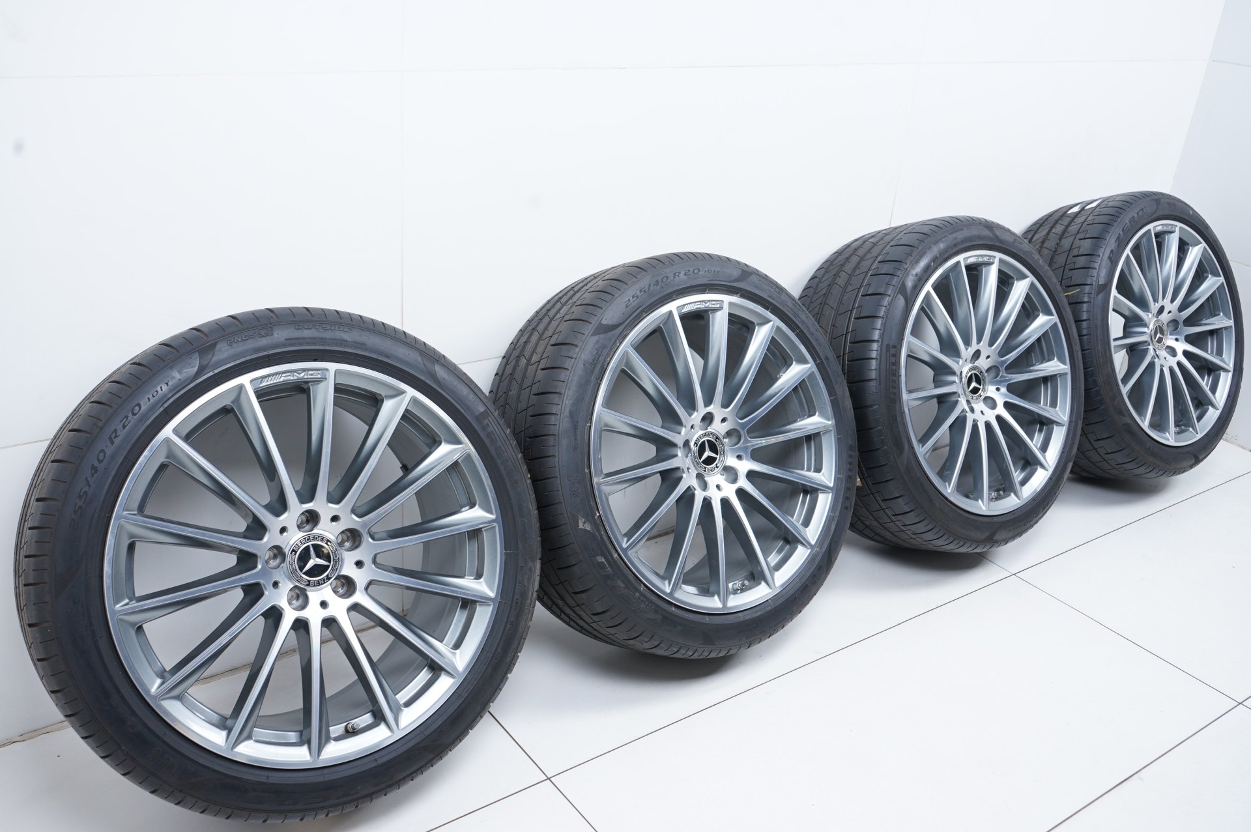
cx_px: 626
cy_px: 416
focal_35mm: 31
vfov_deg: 42.3
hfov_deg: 60.3
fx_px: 1076
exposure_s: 1/125
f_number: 7.1
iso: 250
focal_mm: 31
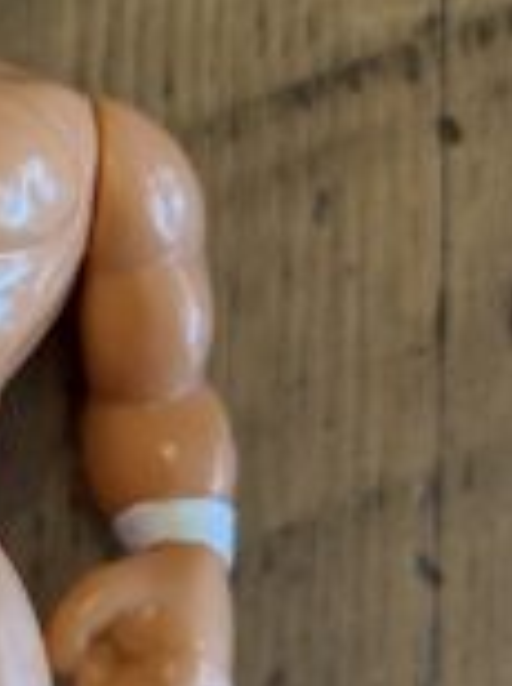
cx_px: -158
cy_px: 477
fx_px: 1483
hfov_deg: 18.2
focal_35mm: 75
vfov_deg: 25.8
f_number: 1.5
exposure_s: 1/60
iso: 320
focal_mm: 5.7
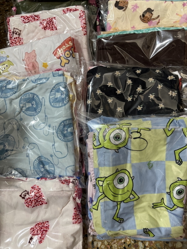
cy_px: 124
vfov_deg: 67.3
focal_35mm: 26
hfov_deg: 53.1
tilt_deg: -69.3
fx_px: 187
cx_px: 94
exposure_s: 1/50
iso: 320
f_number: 1.6
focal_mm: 5.96
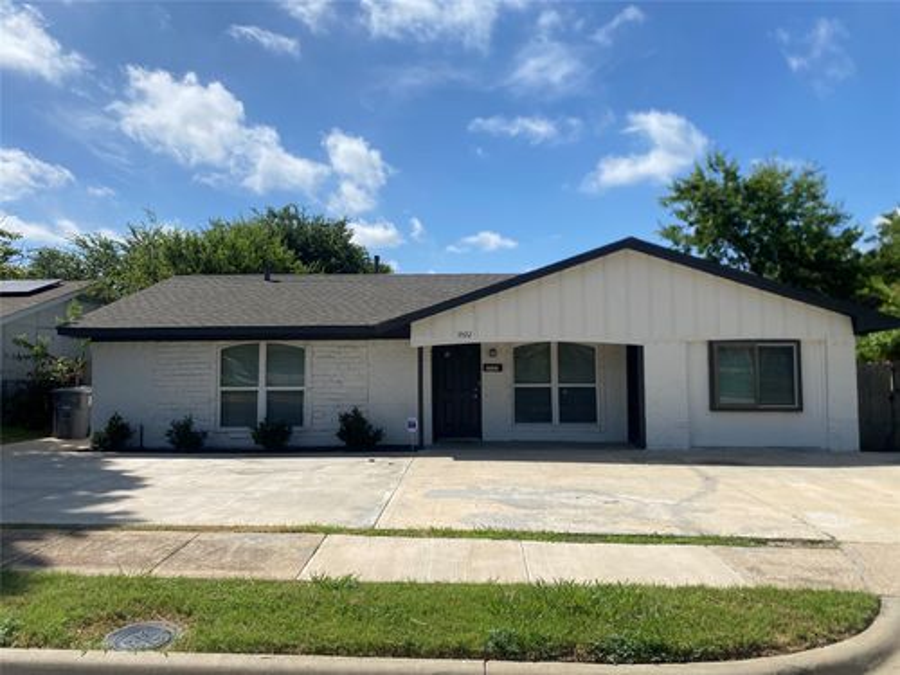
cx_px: 450
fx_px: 676
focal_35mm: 26
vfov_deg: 53.1
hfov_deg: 67.3
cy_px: 338
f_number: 1.8
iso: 32
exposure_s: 1/5025
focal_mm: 4.25
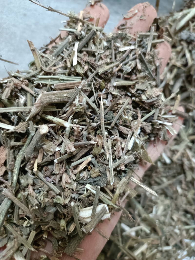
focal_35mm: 25
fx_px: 188
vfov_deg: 69.4
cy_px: 130
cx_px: 98
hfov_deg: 54.9
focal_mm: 4.7
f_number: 1.7
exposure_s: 1/139
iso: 4432
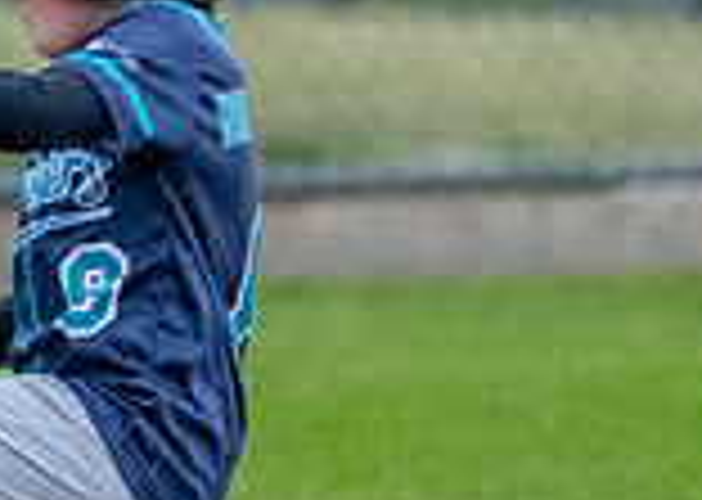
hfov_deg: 2.1
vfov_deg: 1.5
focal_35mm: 965
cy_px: 122
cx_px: -632
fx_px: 19215
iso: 2000
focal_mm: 160
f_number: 2.8
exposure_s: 1/1000
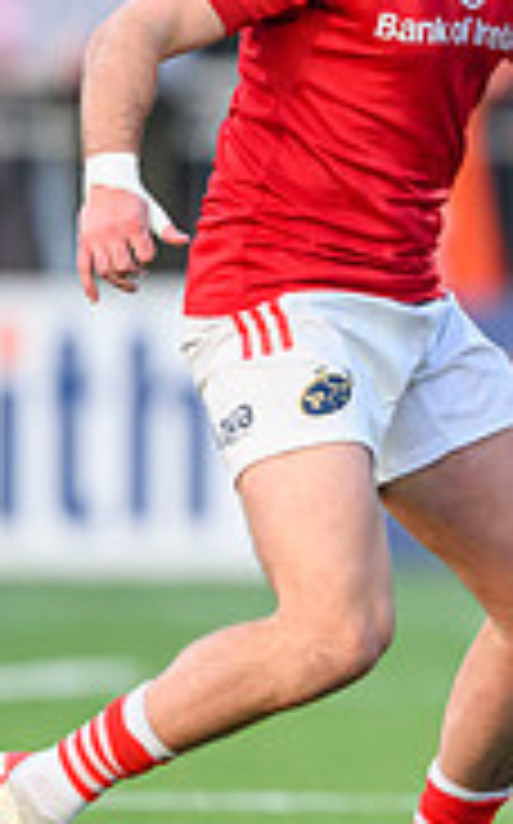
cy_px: 370
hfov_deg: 0.7
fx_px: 44374
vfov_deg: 1.1
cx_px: 1121
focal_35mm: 1979
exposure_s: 1/1250
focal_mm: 560
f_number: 4
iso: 3200
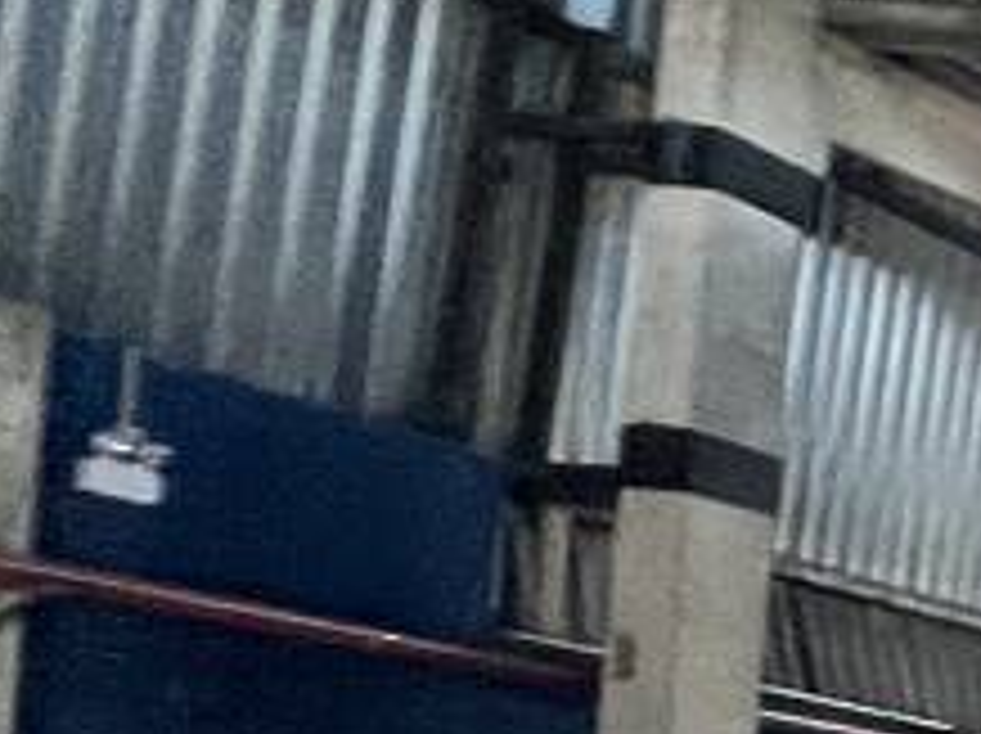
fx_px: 2435
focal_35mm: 86
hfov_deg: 11.3
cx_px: 2997
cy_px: 1031
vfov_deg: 16.0
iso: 250
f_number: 1.8
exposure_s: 1/73
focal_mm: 1.57
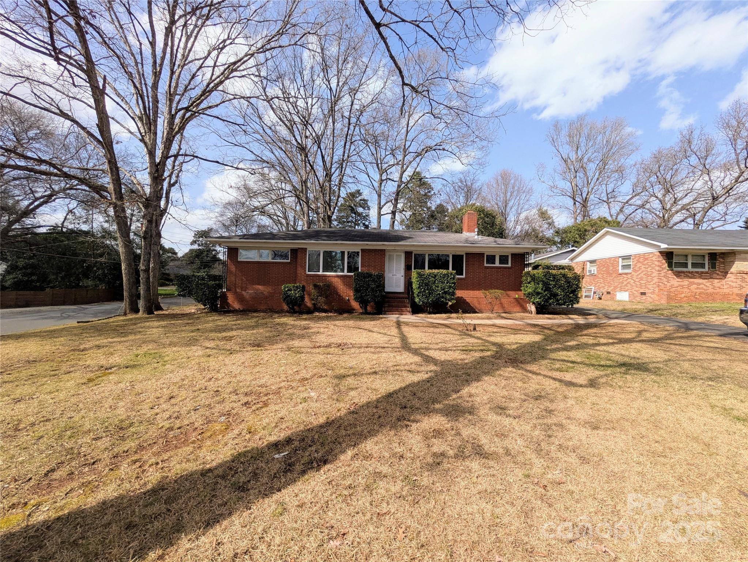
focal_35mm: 14
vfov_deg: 85.7
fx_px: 303
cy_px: 281
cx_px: 374
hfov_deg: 102.0
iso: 49
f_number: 2.2
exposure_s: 1/1689
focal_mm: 1.83
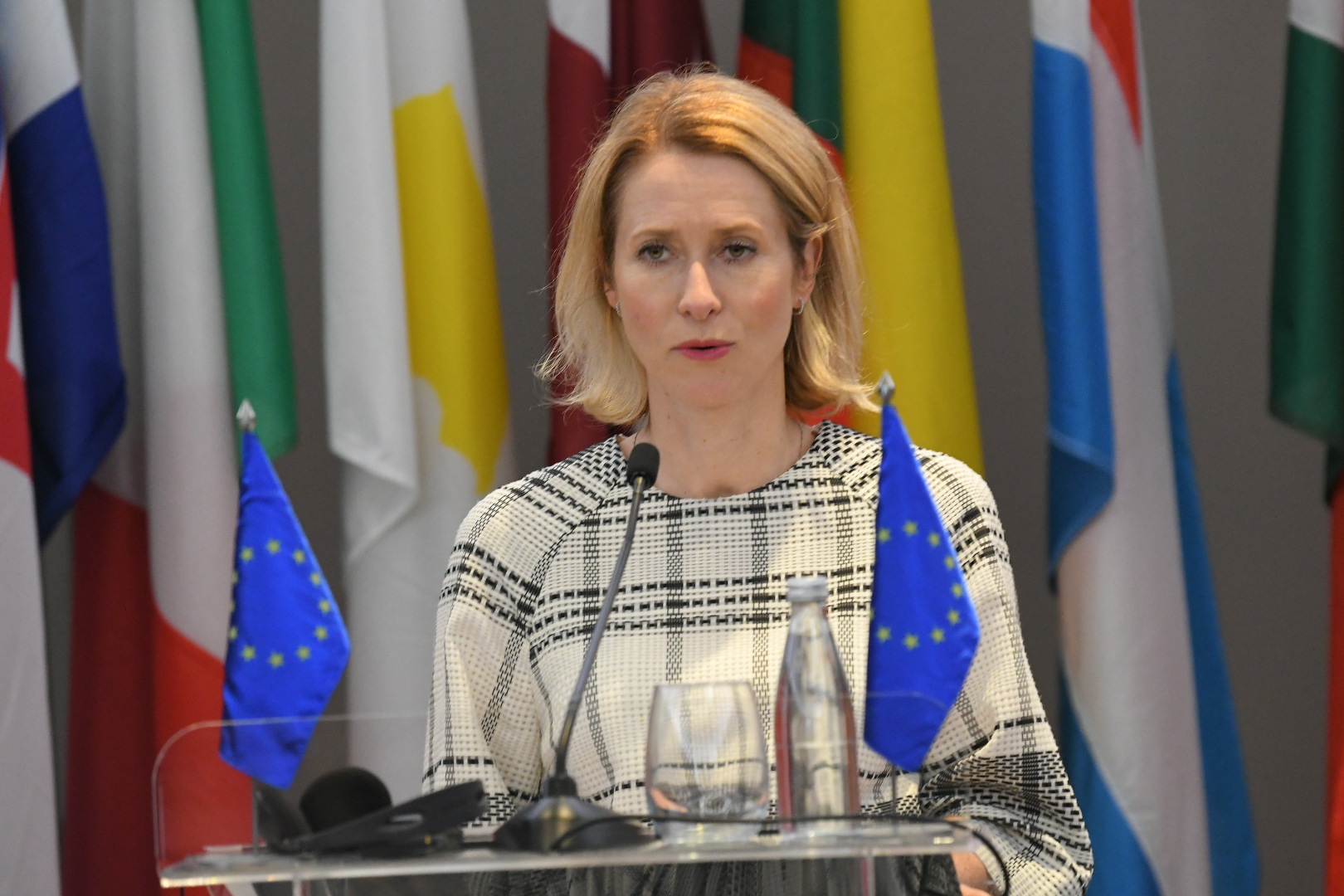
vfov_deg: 5.4
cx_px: 672
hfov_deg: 8.1
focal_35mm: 255
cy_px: 448
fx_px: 9519
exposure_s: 1/200
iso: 3200
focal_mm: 170
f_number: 3.5
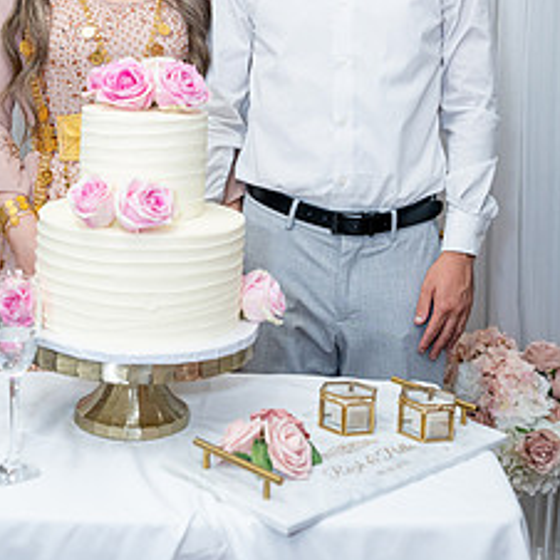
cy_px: 94
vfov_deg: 27.5
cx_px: 223
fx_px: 1116
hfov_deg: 28.1
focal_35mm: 61
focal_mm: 36
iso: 1600
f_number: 3.2
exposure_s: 1/200
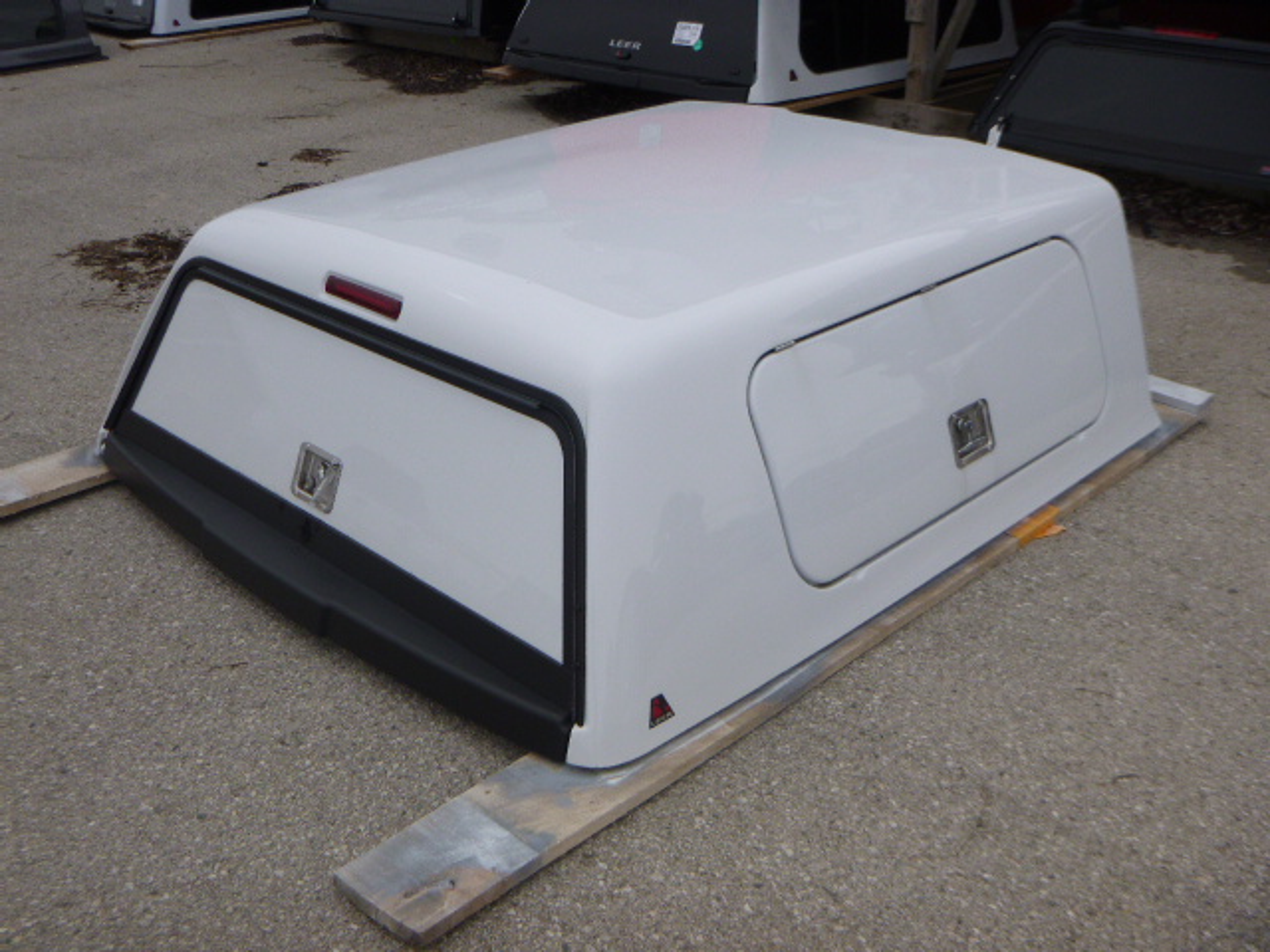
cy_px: 476
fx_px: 1321
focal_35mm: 36
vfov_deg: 39.7
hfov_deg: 51.4
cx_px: 635
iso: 125
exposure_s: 1/500
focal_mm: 6.4
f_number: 4.4
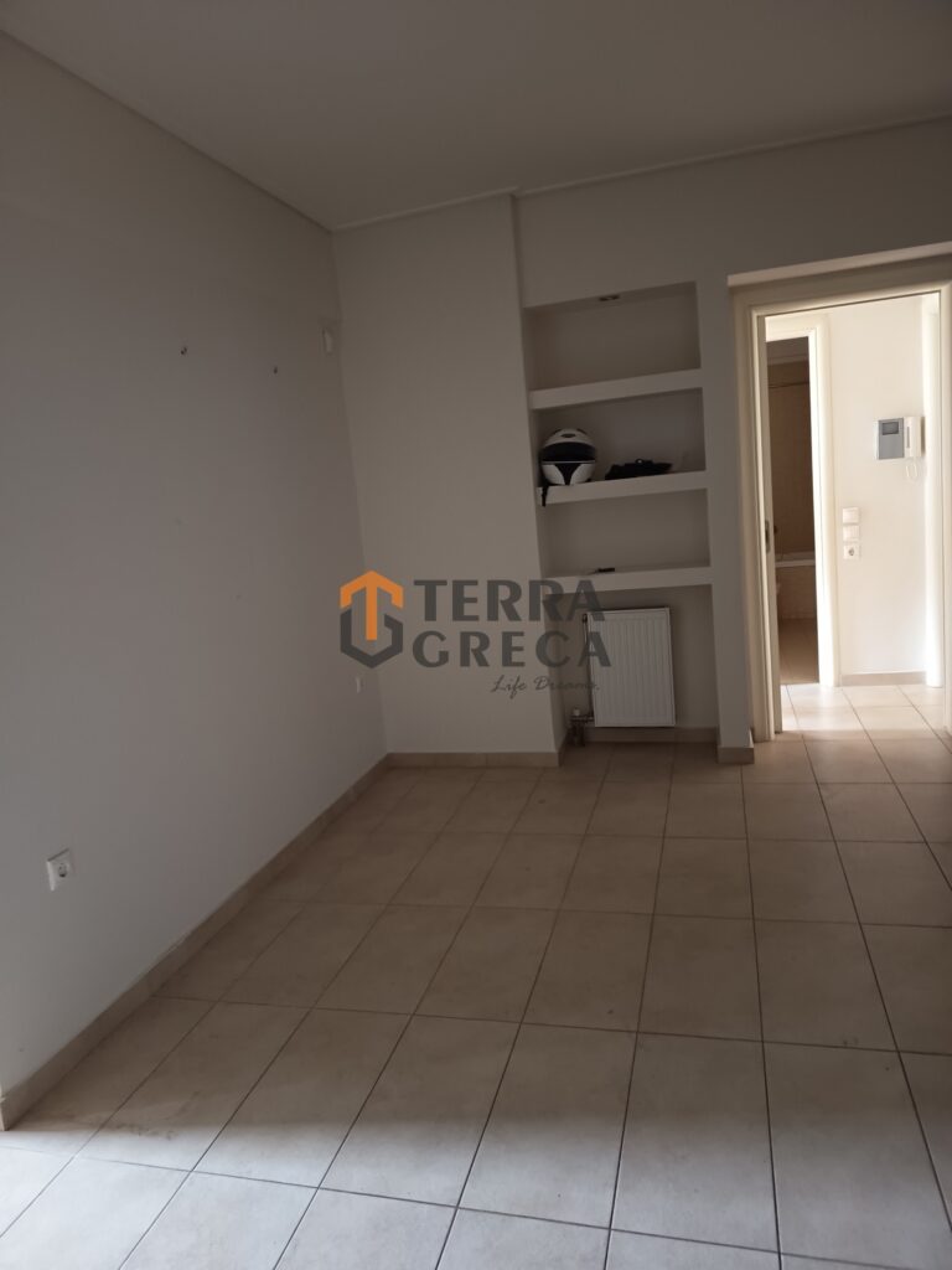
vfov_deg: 71.6
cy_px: 635
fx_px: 880
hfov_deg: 56.8
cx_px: 476
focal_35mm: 24
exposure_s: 1/16.7
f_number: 1.7
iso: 2613
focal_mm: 5.27
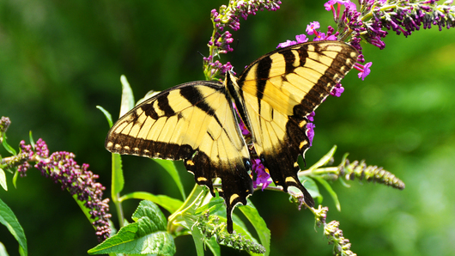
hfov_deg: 11.5
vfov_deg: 6.5
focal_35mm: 187
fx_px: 2251
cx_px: 251
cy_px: 98
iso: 200
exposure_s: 1/200
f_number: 7.1
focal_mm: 105
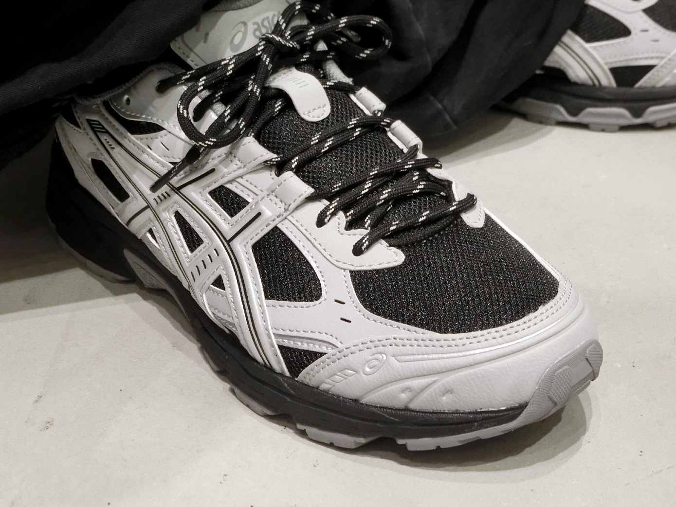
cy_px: 254
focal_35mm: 70
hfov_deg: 27.8
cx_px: 338
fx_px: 1367
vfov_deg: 21.0
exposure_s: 1/50
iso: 800
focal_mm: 12.4
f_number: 5.2
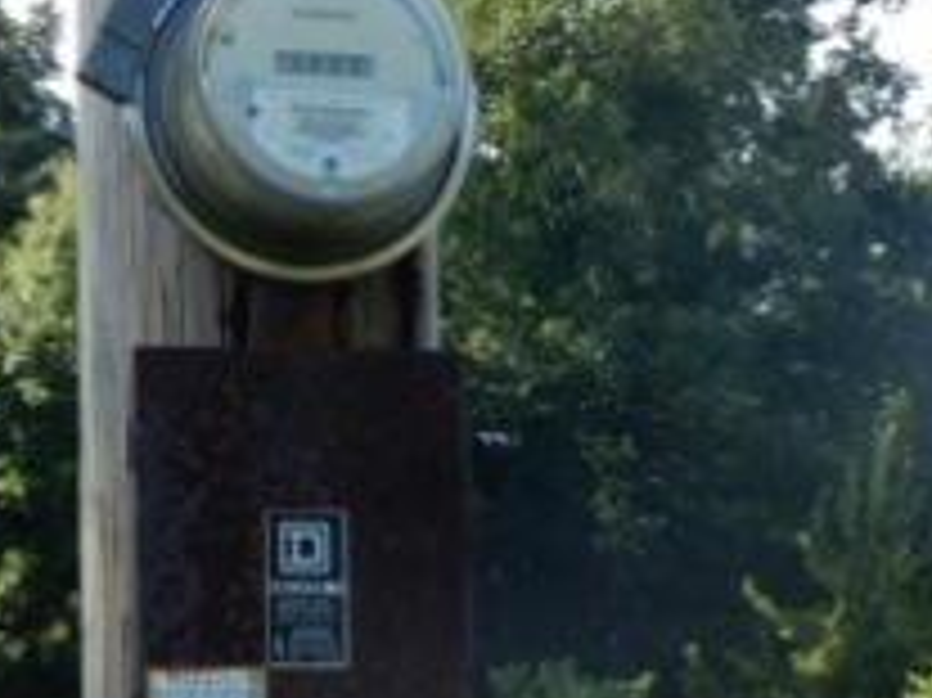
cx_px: 581
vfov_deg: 11.2
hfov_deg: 15.2
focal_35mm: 130
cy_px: 770
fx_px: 3498
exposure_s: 1/250
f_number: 4
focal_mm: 7.5
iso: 80
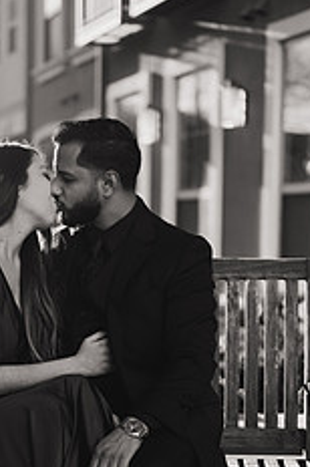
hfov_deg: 14.0
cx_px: 59
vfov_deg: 20.9
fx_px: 1257
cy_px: 348
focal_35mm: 97
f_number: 2
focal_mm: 50
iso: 640
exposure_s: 1/6400
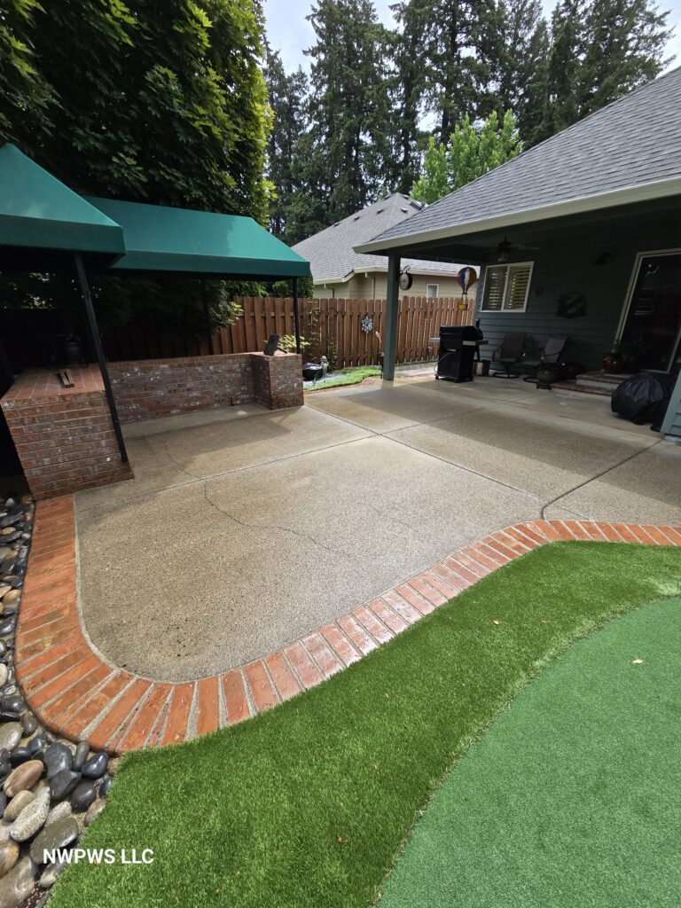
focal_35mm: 13
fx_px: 341
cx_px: 340
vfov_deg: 106.2
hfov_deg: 89.9
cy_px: 454
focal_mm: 2.2
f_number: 2.2
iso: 50
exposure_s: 1/927
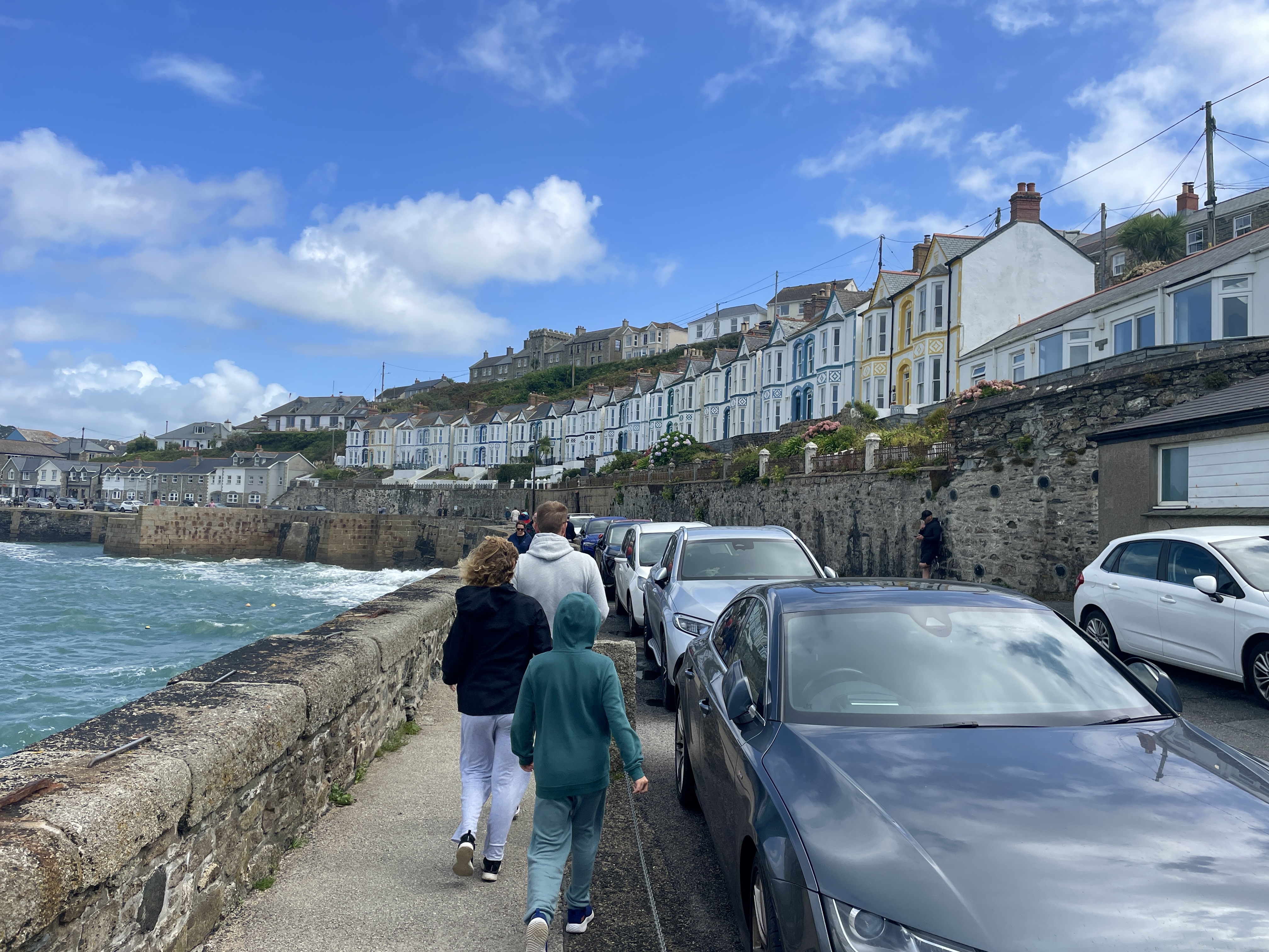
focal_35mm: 26
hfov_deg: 67.3
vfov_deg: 53.1
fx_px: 953
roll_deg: -1.9
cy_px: 476
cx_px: 634
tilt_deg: +4.4
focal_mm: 4.2
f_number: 1.6
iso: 32
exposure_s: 1/2959
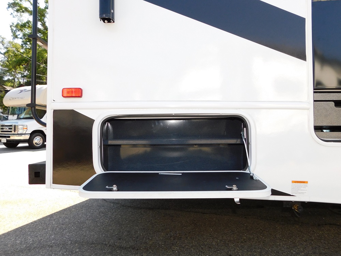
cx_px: 170
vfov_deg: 58.8
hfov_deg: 74.0
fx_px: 226
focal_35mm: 23
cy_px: 128
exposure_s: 1/400
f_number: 3
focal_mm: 4
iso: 125
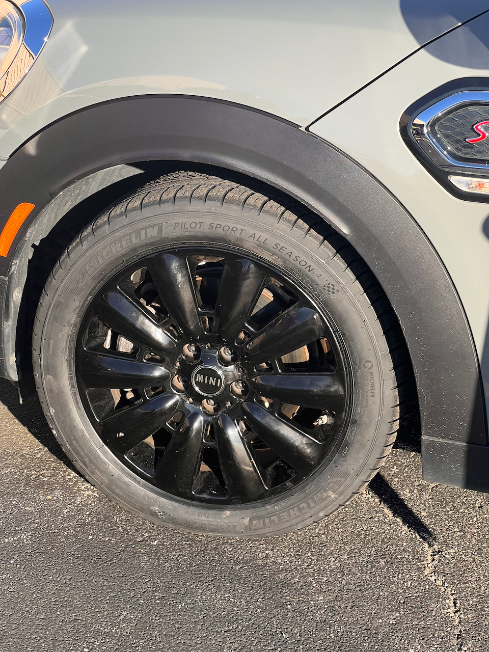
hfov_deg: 19.1
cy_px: 326
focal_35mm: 77
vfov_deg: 25.3
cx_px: 244
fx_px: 1450
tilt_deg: -21.4
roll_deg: -2.1
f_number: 2.8
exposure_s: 1/217
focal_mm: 9
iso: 32
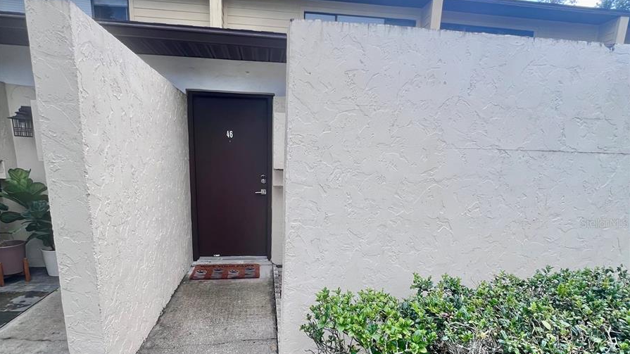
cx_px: 314
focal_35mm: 19
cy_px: 223
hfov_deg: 89.6
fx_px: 317
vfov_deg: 57.5
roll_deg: -0.8
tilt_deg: -12.4
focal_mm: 1.57
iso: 32
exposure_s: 1/108
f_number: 1.8
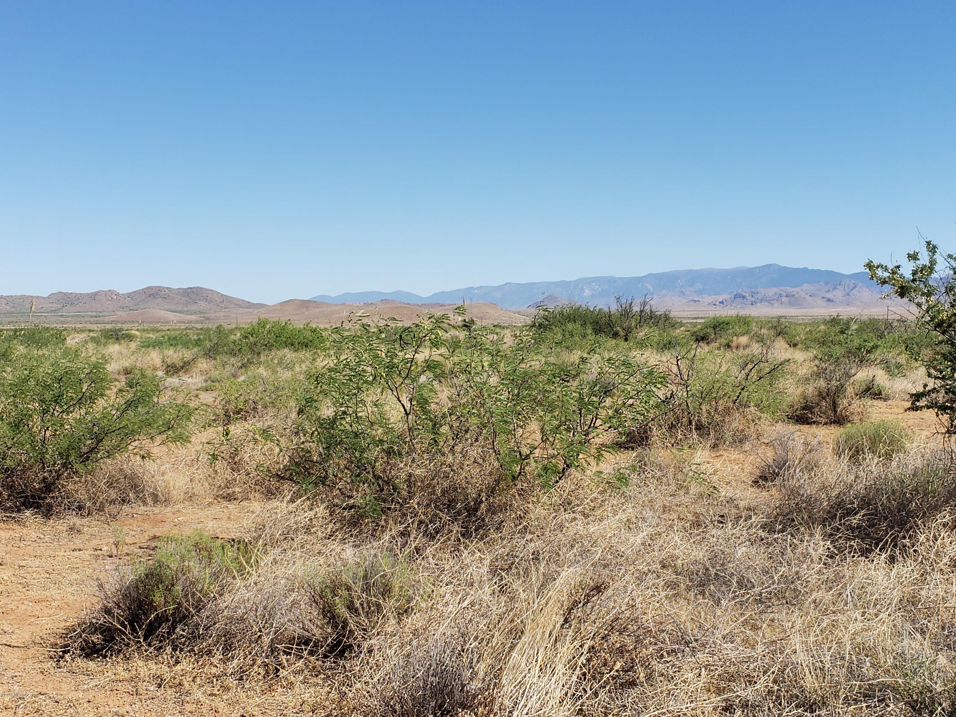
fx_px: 718
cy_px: 358
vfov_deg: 53.1
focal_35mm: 26
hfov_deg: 67.3
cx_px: 478
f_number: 2.4
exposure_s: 1/1339
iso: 50
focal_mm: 4.3
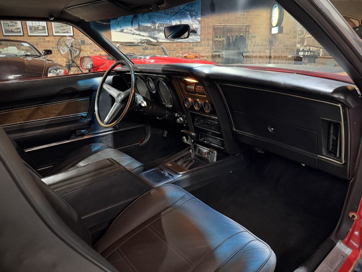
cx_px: 181
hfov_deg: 71.6
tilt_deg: -18.7
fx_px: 251
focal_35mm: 24
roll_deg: -0.1
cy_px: 136
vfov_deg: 56.8
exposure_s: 1/25
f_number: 1.78
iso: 800
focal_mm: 6.76
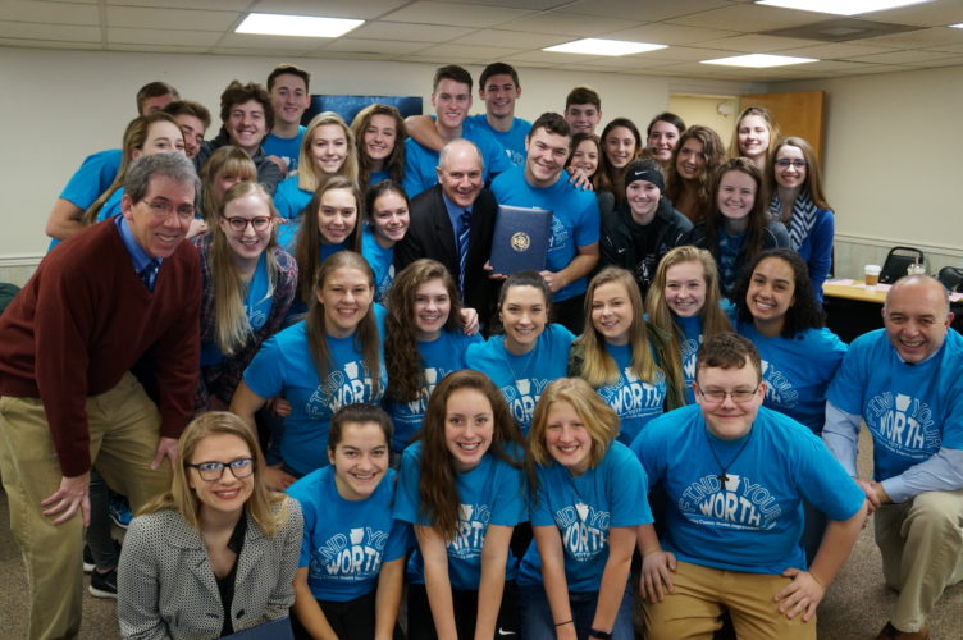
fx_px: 762
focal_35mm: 28
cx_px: 482
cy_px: 320
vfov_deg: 45.6
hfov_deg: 64.6
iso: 640
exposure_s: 1/60
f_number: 4
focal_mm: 19
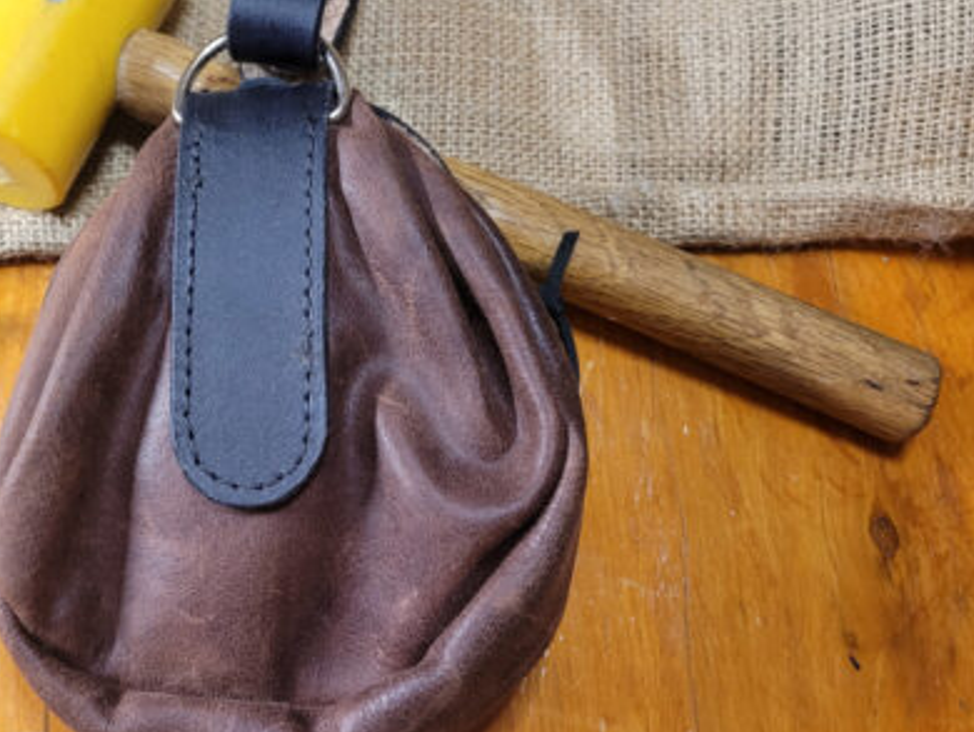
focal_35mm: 40
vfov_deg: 36.0
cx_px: 330
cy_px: 340
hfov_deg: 46.1
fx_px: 1126
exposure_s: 1/40
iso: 400
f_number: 1.8
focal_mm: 5.4
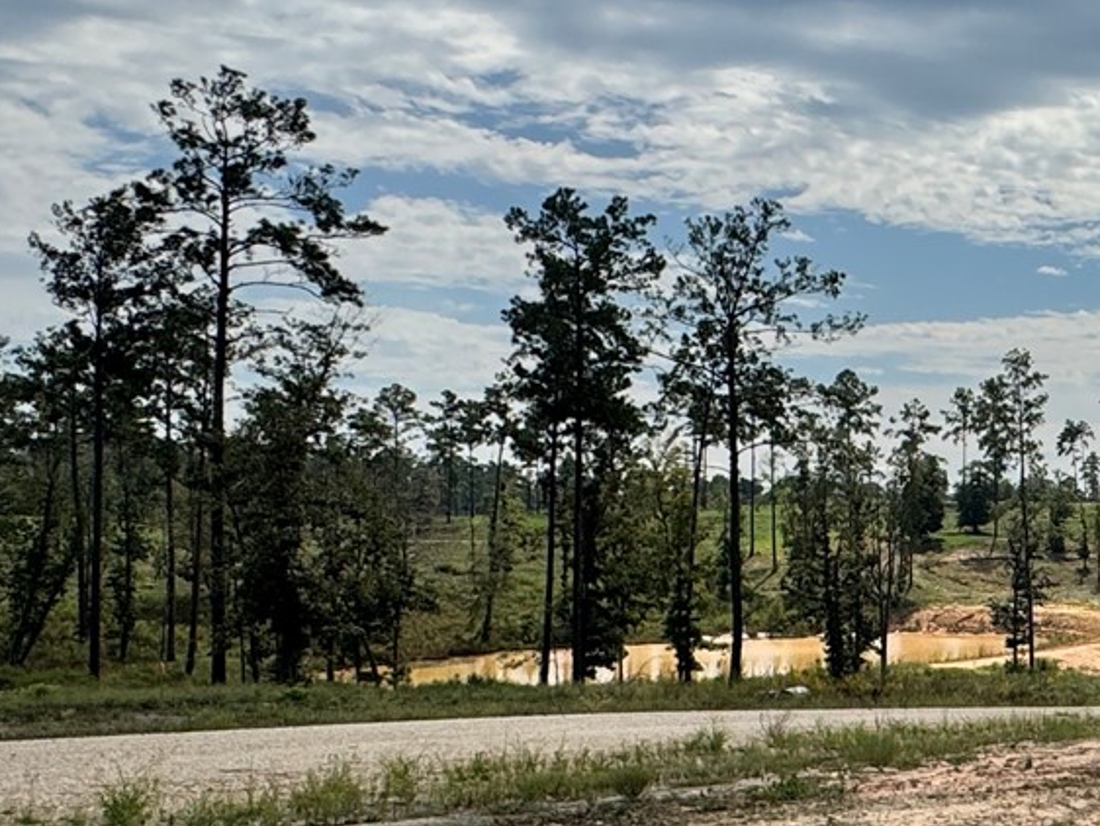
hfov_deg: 32.1
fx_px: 1621
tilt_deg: -1.5
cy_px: 528
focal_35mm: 51
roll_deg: -0.1
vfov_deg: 28.5
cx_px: 1272
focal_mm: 2.22
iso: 40
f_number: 2.2
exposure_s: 1/4132
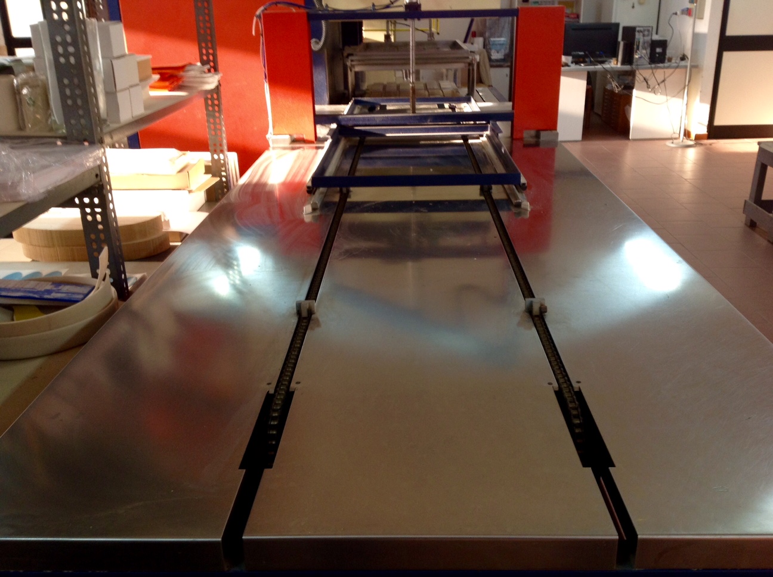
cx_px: 386
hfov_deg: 52.7
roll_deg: +0.3
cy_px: 288
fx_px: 780
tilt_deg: -19.3
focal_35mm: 35
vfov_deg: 40.6
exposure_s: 1/17
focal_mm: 4.28
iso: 80
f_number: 2.4
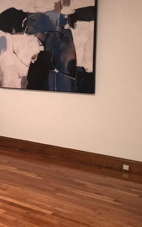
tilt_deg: -10.8
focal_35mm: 58
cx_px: -43
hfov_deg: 20.4
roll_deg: +1.0
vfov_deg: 35.1
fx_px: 359
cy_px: 110
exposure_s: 1/30
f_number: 1.8
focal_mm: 3.99
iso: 100
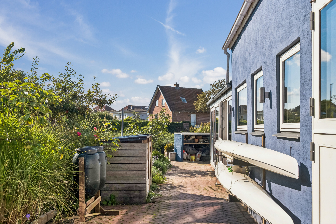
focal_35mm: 36
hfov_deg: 53.1
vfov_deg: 36.9
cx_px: 168
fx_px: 336
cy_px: 112
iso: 800
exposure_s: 1/5000
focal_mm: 24
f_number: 5.6
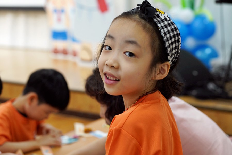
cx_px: 116
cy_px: 78
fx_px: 451
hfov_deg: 28.8
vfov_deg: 19.5
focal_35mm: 70
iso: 1600
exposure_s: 1/160
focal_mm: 70
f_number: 4
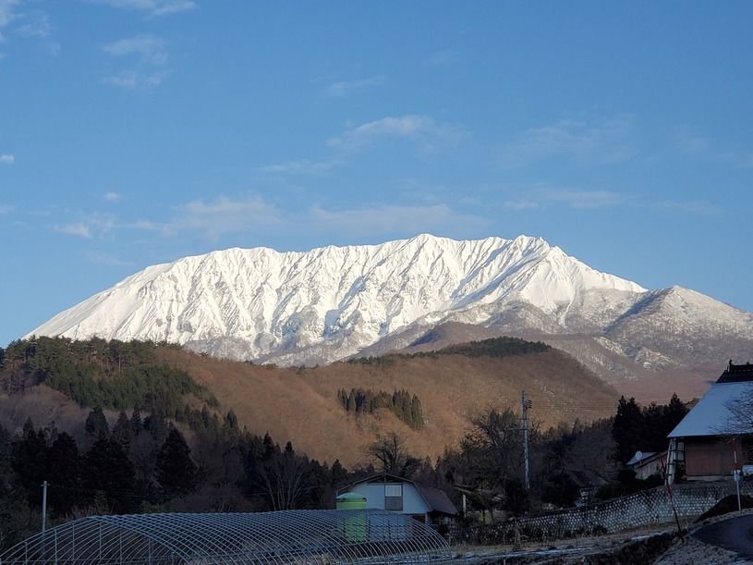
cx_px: 376
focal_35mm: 52
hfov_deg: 36.8
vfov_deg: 28.0
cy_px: 282
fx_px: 1131
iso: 50
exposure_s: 1/960
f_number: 2.4
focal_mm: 6
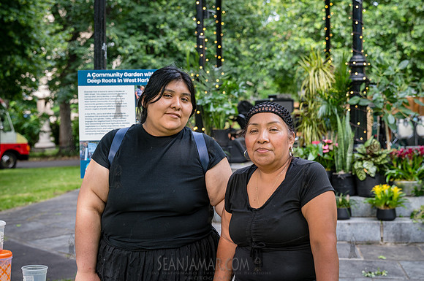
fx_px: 702
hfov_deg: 33.6
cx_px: 195
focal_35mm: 60
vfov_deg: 22.7
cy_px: 152
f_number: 4
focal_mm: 55
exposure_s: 1/250
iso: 800
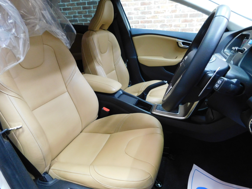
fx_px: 167
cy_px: 94
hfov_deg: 73.9
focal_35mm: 23
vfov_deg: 58.9
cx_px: 126
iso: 400
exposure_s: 1/13
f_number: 3
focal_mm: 4
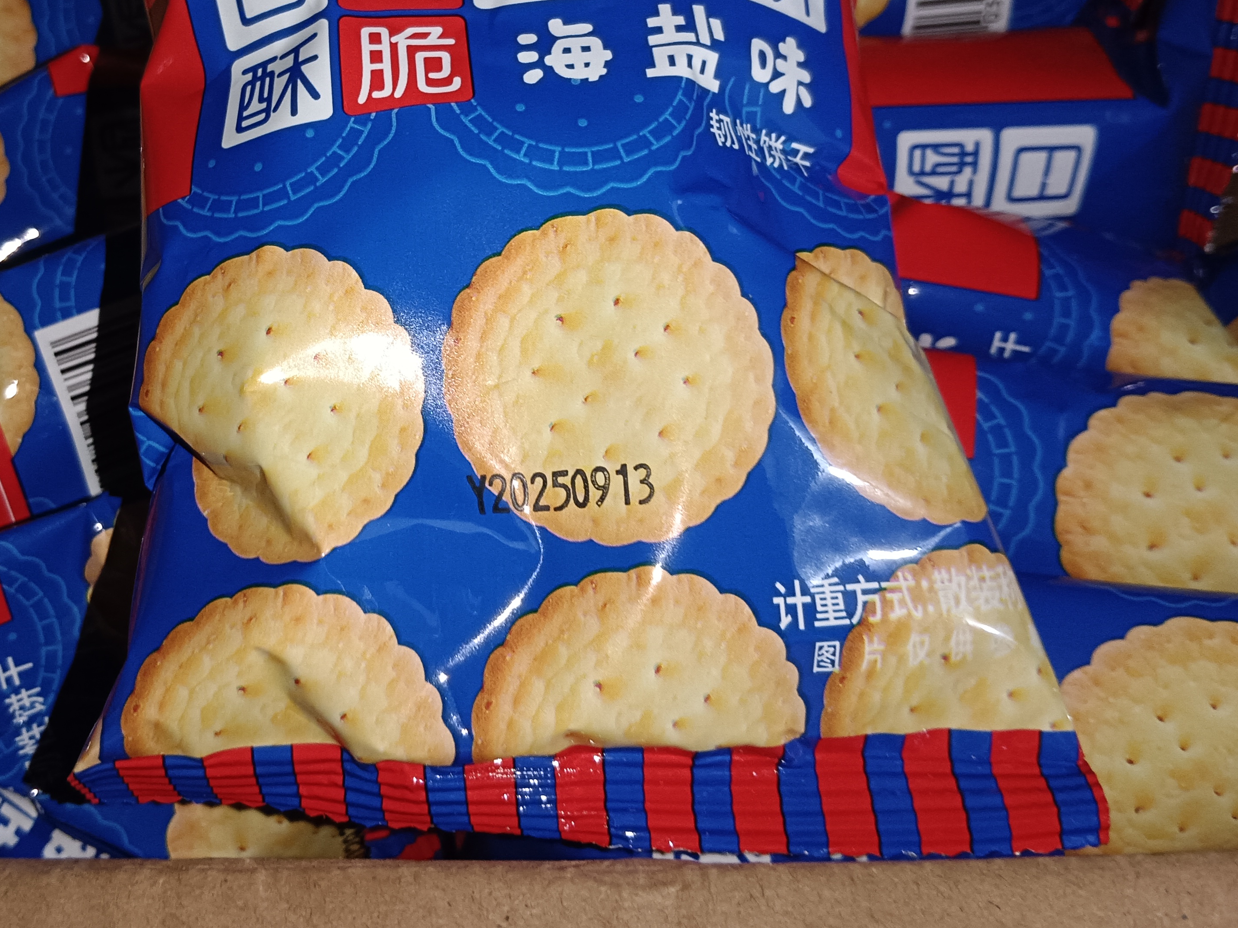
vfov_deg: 38.2
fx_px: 1323
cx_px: 406
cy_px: 300
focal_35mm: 37
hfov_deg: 49.2
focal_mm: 3.96
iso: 1956
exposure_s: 1/25
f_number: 1.8
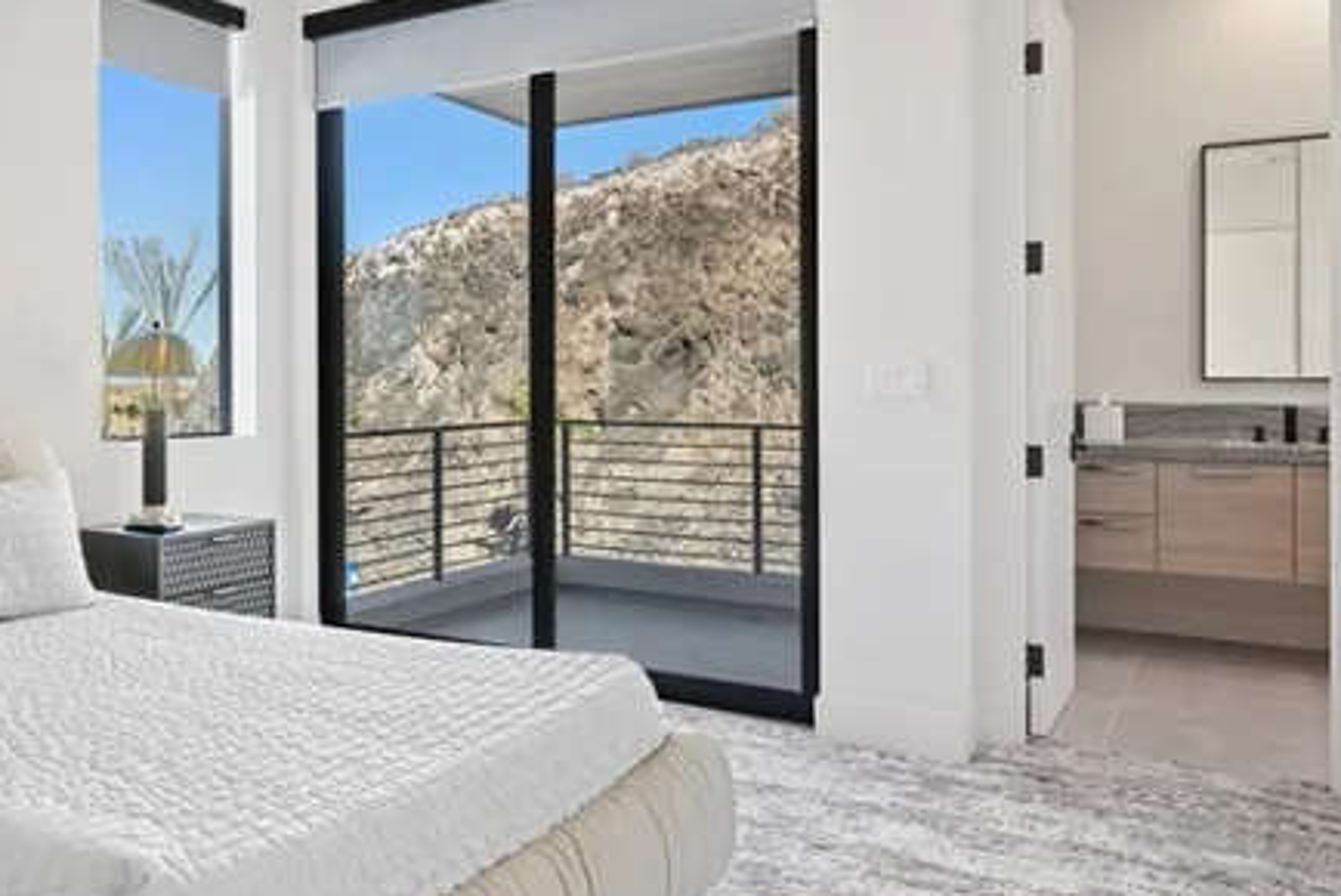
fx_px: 1230
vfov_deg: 39.8
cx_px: 312
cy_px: 357
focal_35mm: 33
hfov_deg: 54.1
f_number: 8
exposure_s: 1/6
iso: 500
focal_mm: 14
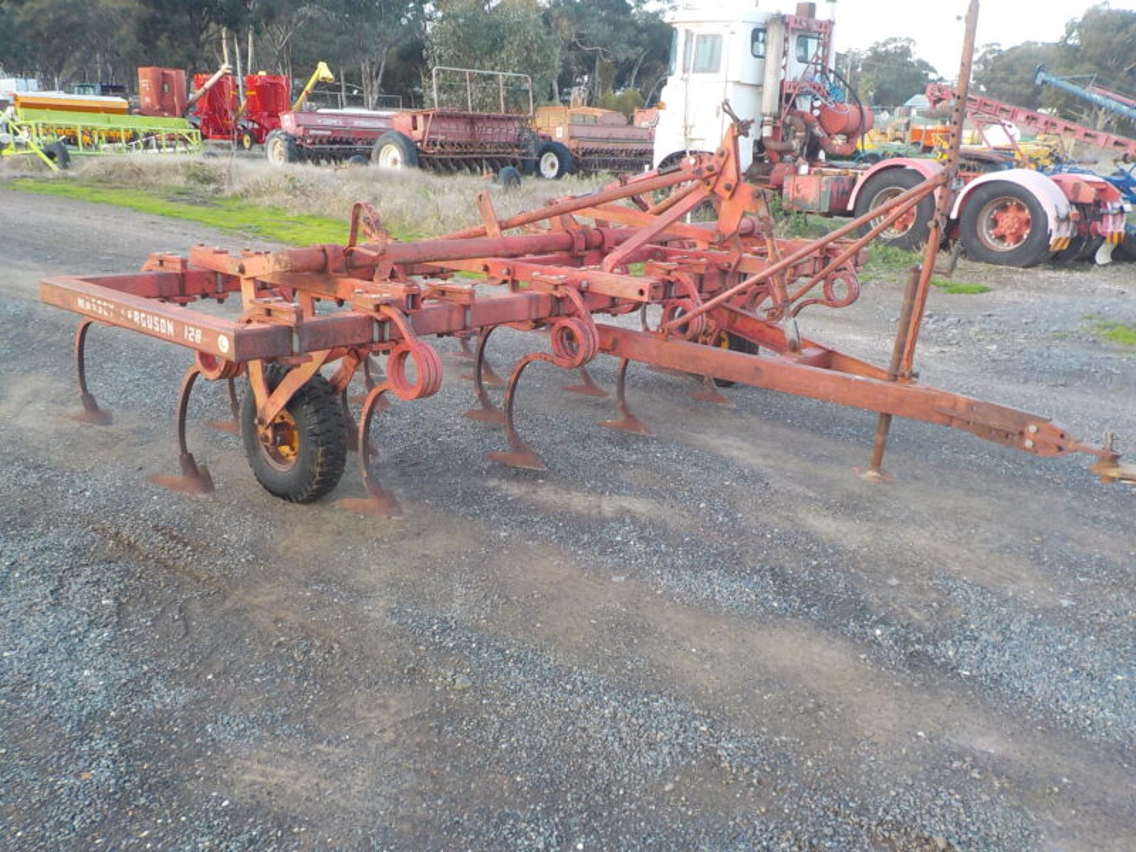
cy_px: 426
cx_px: 568
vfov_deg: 46.8
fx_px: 985
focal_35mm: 30
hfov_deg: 60.0
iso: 125
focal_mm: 4.1
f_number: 3.3
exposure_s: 1/40
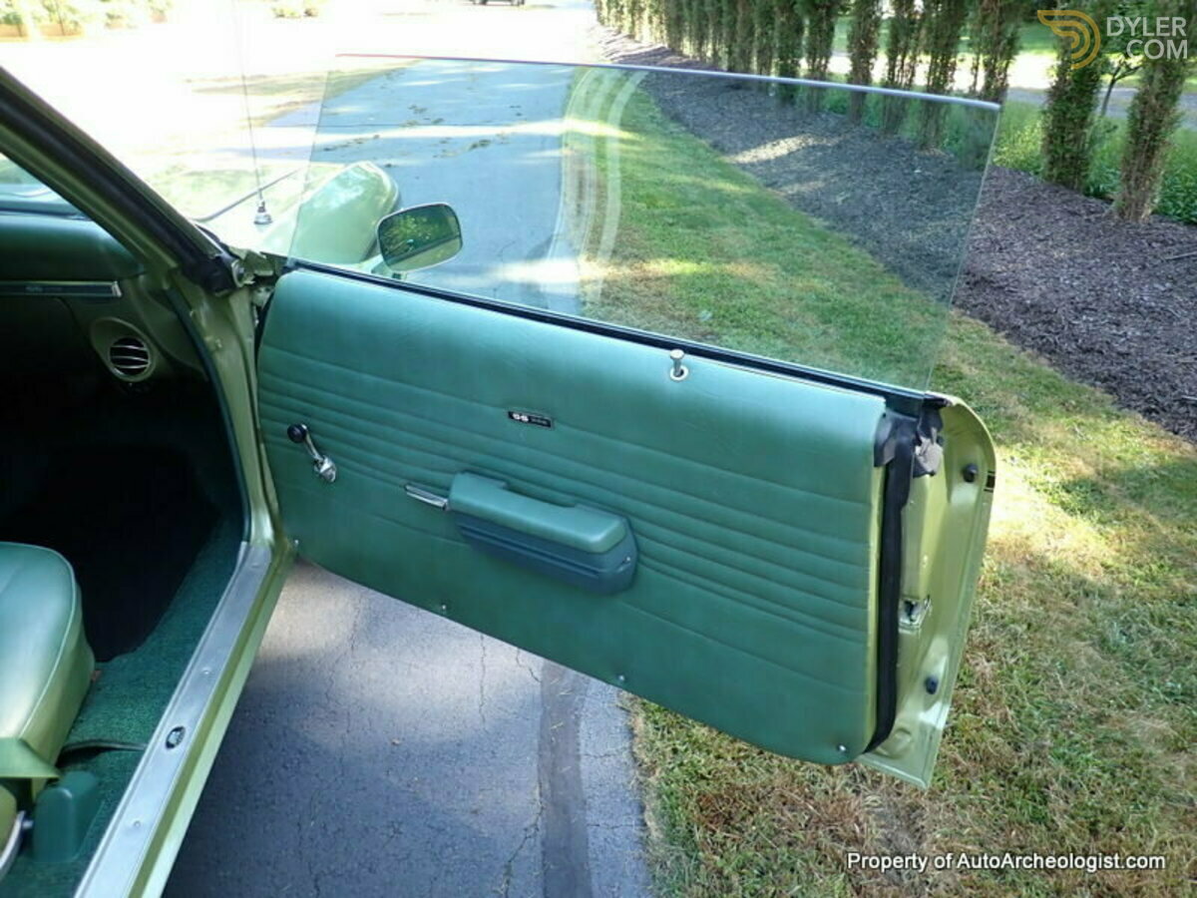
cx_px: 598
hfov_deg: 69.4
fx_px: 864
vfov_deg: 54.9
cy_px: 449
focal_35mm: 25
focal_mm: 4.5
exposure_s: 1/60
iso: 125
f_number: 2
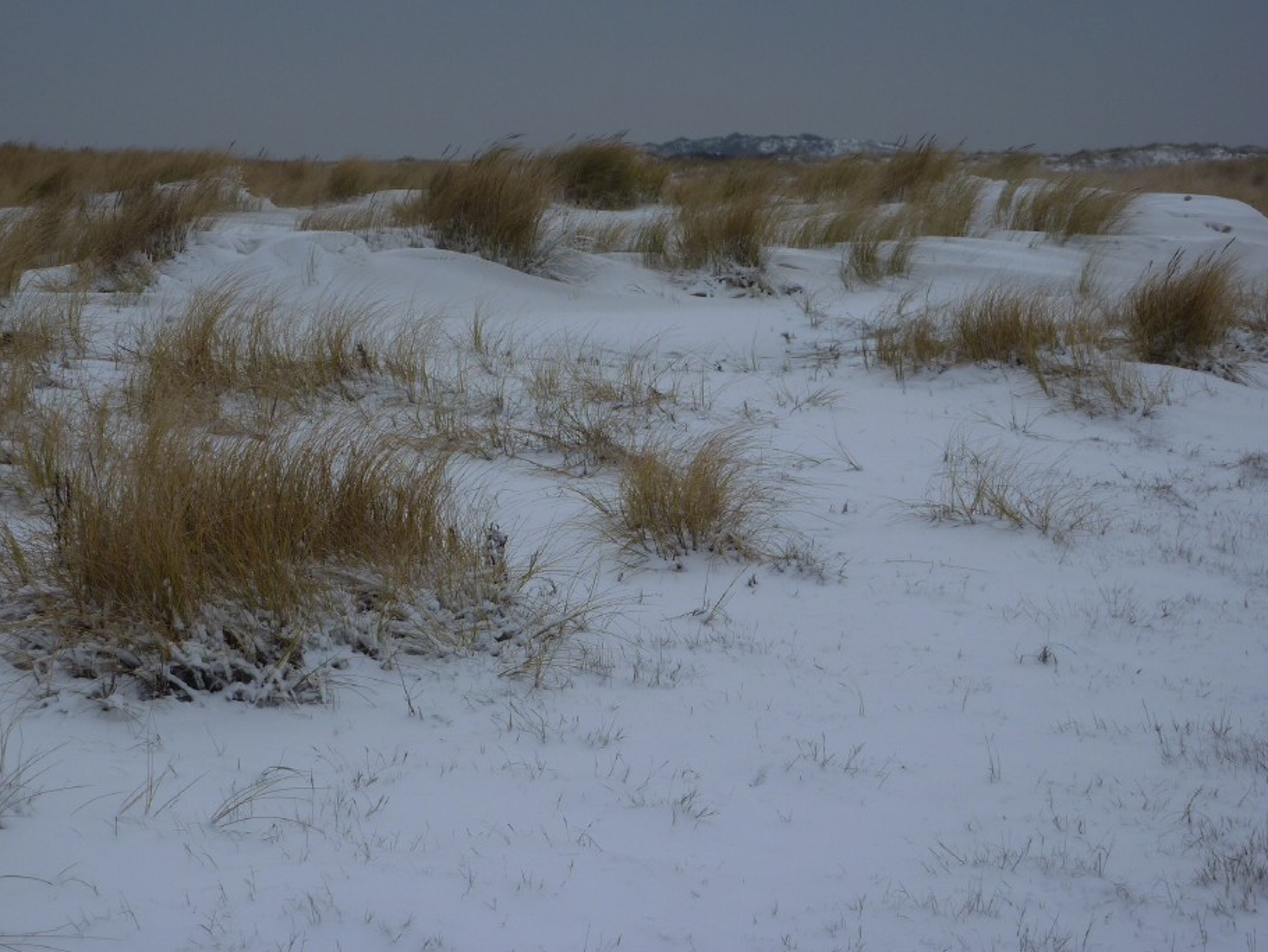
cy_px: 421
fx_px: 2968
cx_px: 581
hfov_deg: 24.1
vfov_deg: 18.2
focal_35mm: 81
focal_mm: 11.9
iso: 80
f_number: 4.1
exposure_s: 1/400
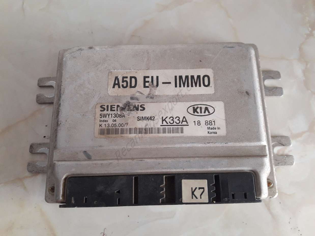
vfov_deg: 49.7
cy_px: 118
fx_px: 255
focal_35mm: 28
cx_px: 158
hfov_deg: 63.5
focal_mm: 3.7
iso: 200
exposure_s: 1/17
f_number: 1.9
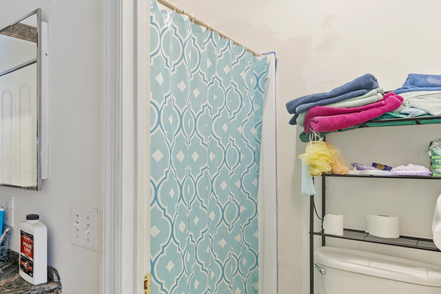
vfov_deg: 47.9
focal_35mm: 27
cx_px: 79
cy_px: 152
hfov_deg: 61.0
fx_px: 331
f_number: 8
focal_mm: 16
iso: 800
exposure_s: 1
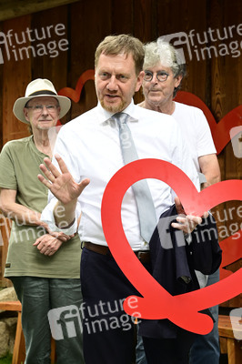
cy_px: 182
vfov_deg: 28.9
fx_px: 707
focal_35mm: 70
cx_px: 121
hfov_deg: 19.4
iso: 500
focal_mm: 70
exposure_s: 1/200
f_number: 6.3
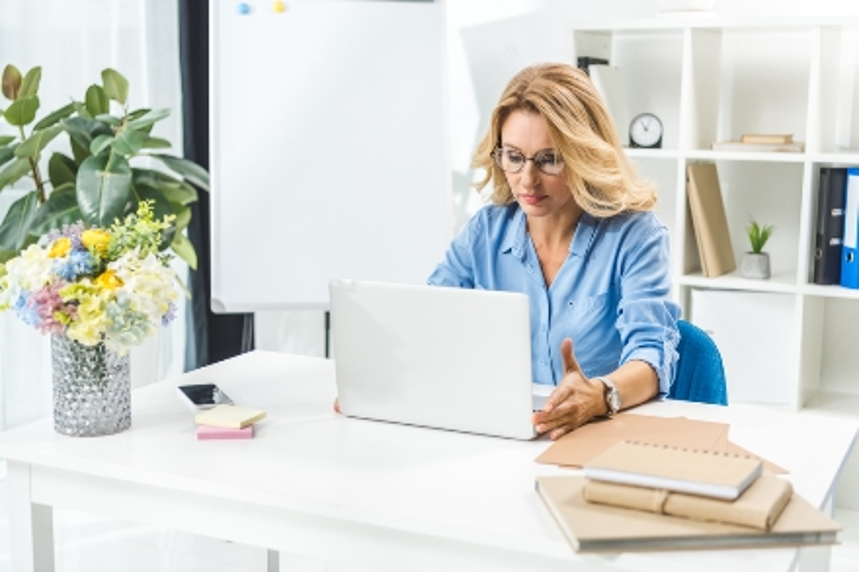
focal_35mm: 50
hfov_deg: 39.6
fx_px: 1193
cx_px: 430
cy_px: 286
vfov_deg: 27.0
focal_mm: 50
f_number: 3.2
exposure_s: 1/200
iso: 160
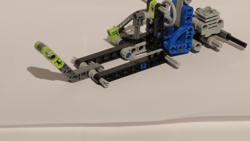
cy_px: 44
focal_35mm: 115
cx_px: 130
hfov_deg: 18.6
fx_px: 762
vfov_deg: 10.5
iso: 100
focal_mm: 17.8
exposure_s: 1/2.5
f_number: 6.5
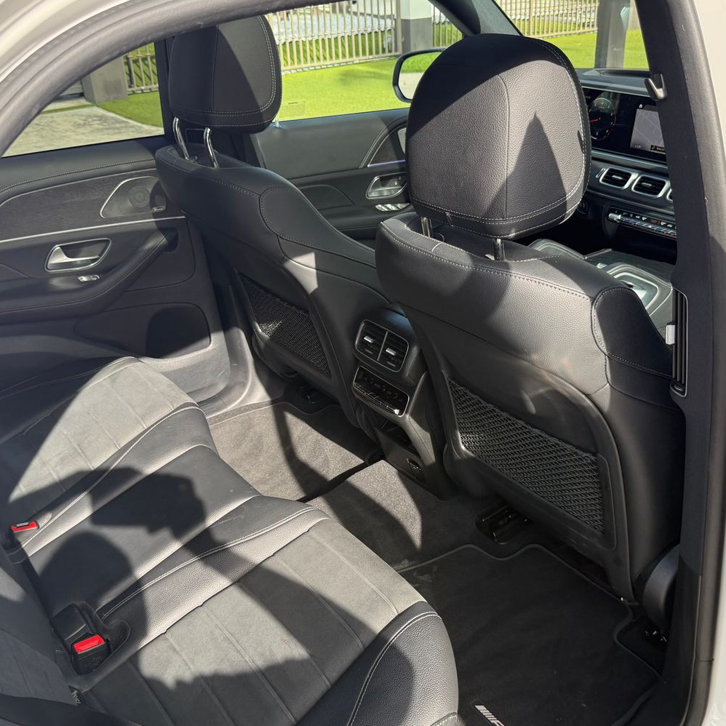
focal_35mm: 34
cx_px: 378
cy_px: 417
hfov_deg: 48.4
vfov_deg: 48.3
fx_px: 807
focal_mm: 6.76
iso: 100
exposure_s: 1/849
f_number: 1.78
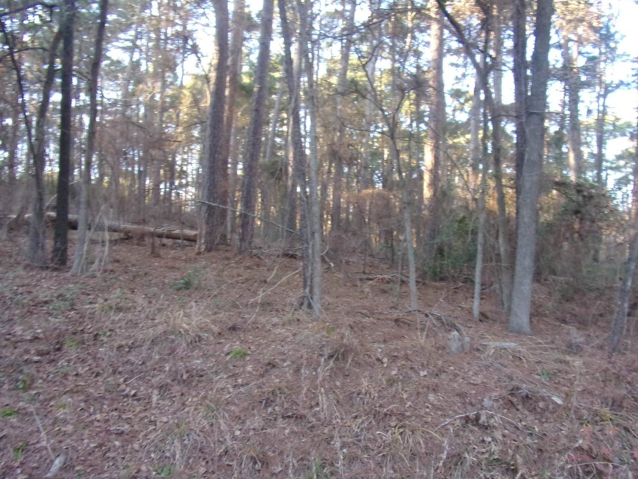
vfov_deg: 54.9
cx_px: 325
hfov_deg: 69.4
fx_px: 461
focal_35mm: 25
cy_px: 245
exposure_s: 1/34
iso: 200
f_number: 3.3
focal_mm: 4.3
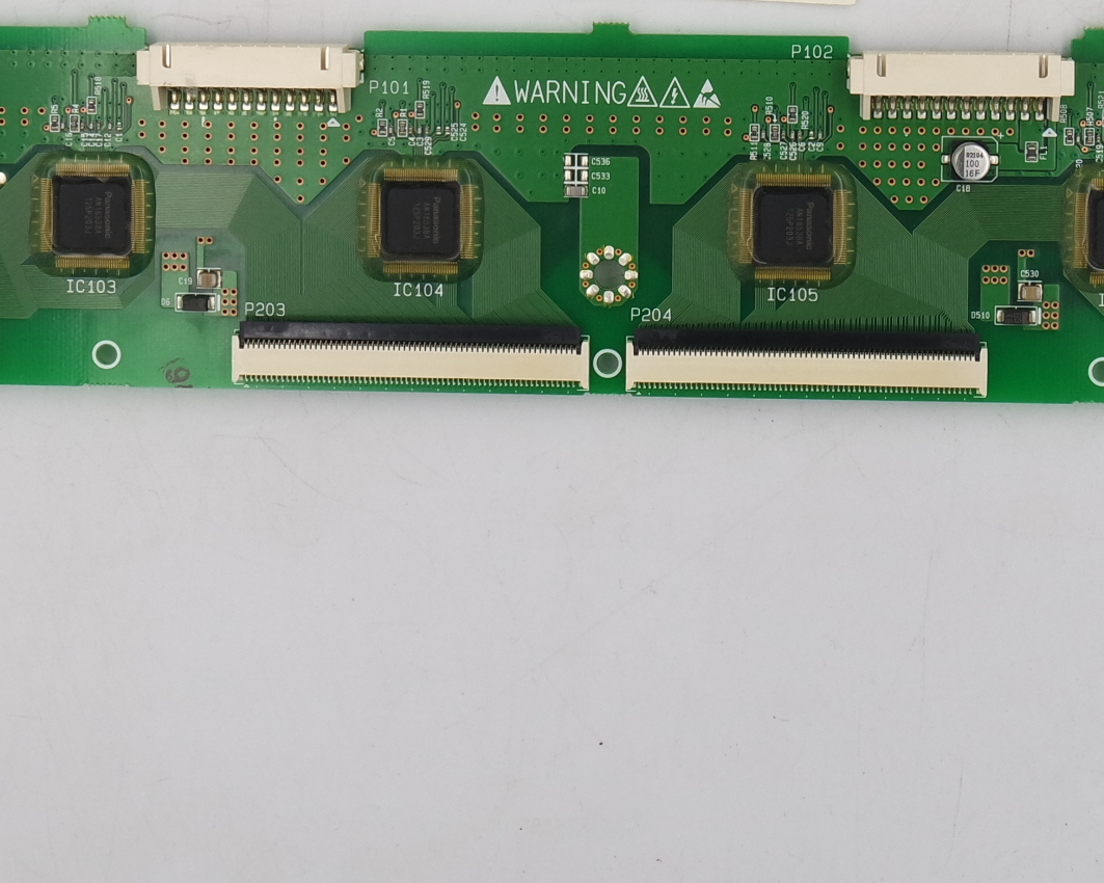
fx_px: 3005
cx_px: 649
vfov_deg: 16.3
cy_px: -70
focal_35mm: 92
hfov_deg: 20.8
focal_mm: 13
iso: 160
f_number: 5.6
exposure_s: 1/125
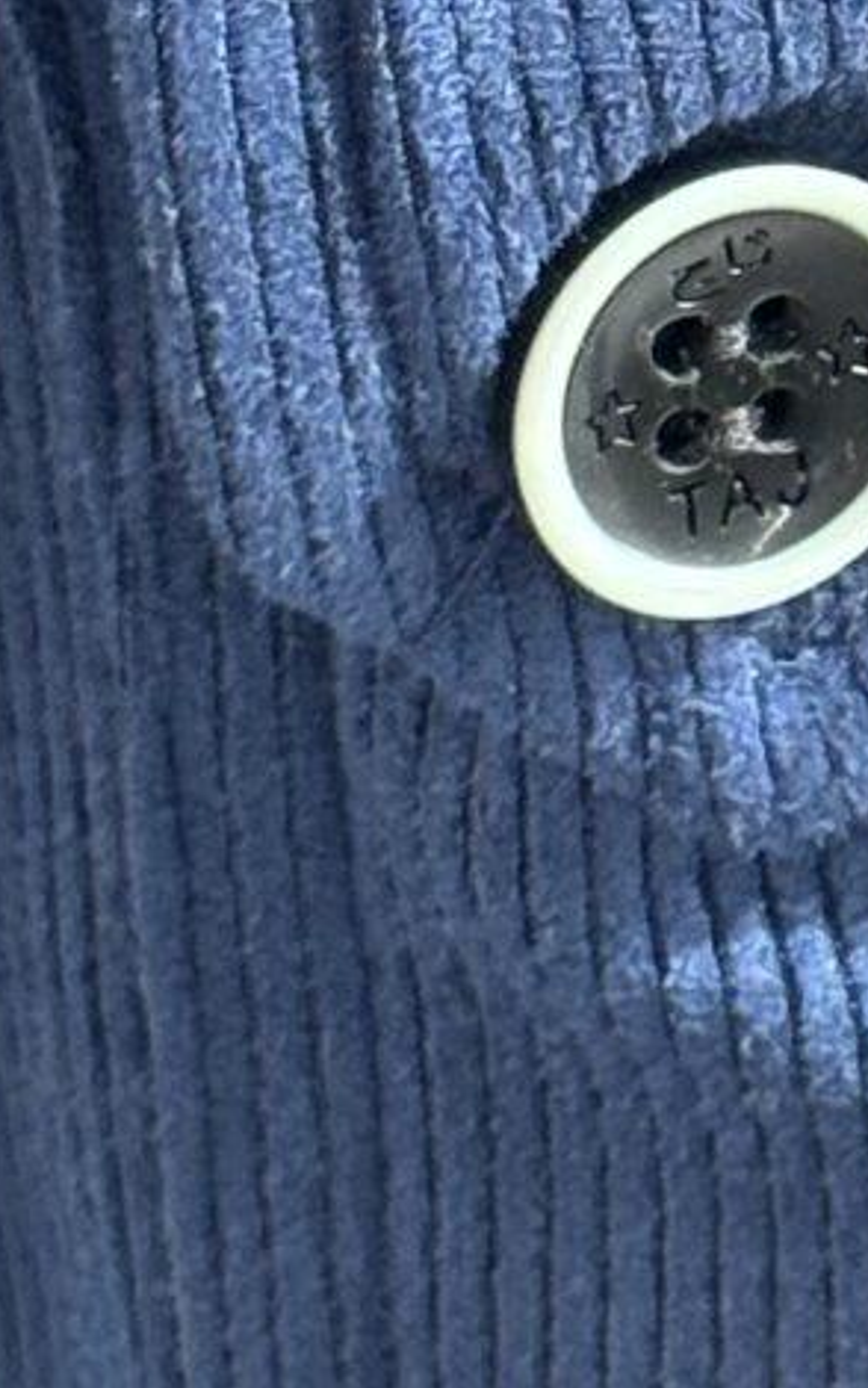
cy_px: -97
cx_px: 1140
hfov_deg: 4.7
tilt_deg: -16.3
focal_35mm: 277
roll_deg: -2.8
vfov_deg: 7.5
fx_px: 10478
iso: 100
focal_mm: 6.76
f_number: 1.78
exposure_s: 1/78
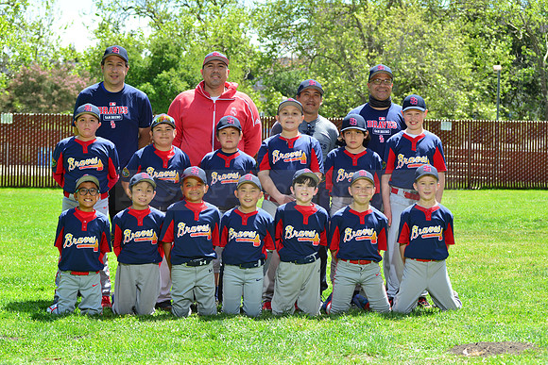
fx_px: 1309
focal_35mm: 86
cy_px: 182
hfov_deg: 23.6
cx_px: 274
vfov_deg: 15.9
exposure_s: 1/200
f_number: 8
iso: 200
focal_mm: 86
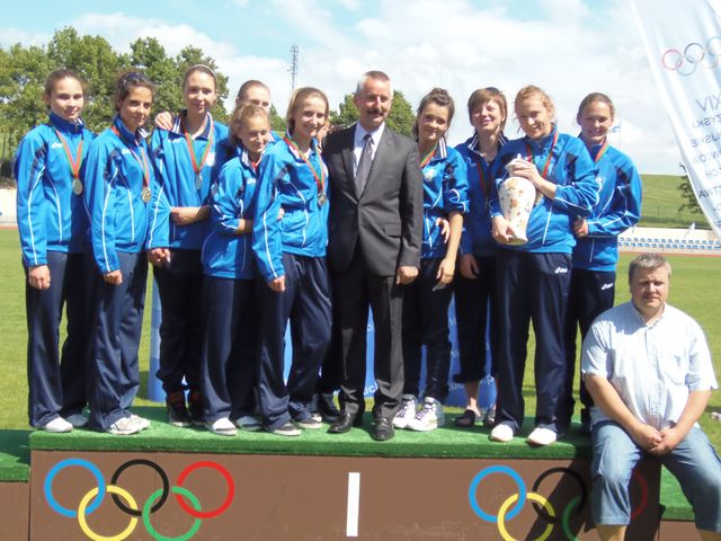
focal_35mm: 42
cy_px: 270
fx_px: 875
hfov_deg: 44.8
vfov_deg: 34.3
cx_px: 360
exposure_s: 1/800
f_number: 3.6
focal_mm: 7.8
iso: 125
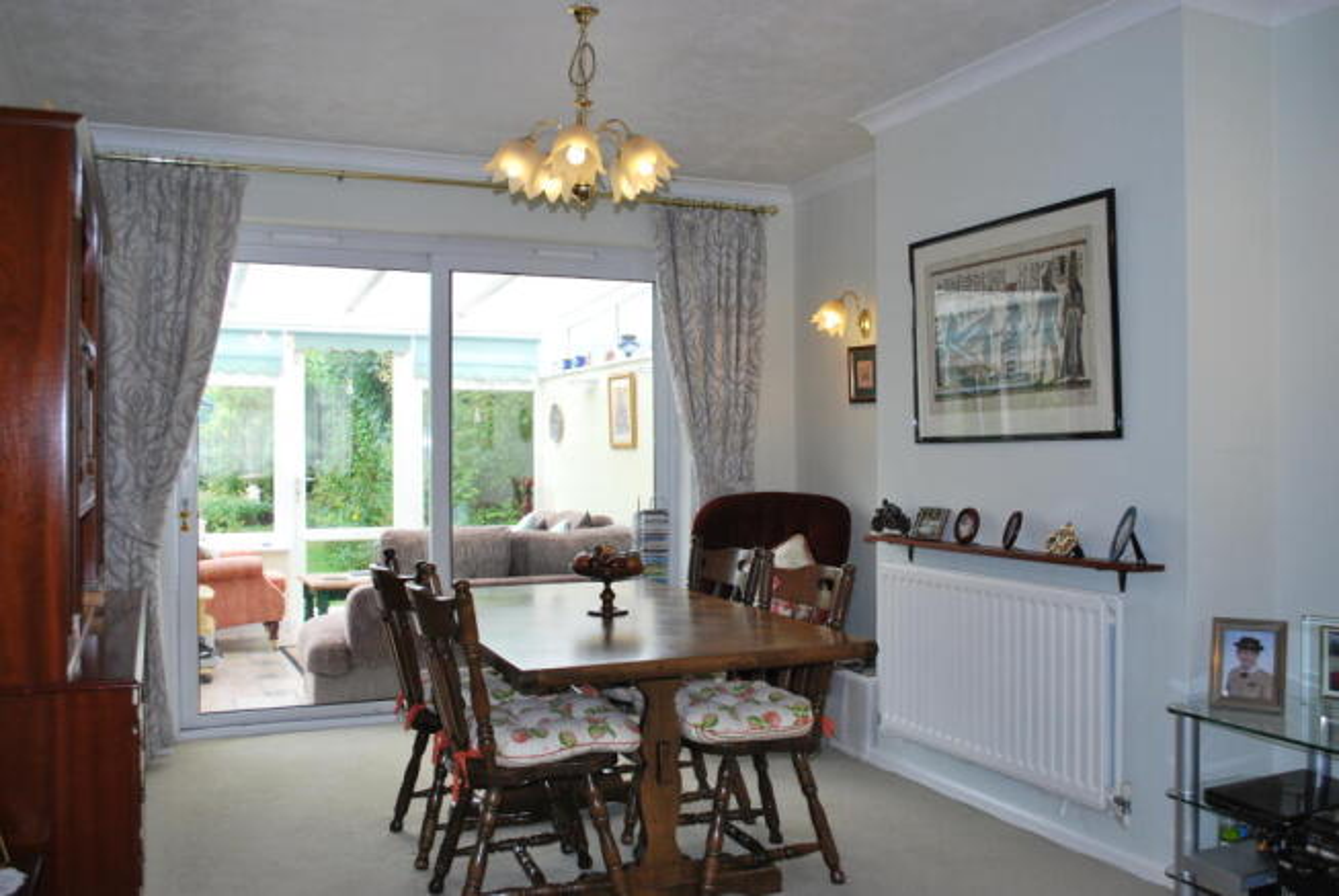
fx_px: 1117
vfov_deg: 43.7
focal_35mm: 30
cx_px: 670
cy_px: 448
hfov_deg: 61.9
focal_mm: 20
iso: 400
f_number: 4.5
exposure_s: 1/200
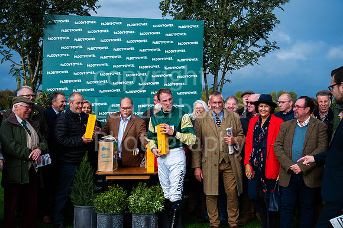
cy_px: 114
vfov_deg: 31.2
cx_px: 172
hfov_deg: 45.5
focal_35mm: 43
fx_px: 409
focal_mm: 43
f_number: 4
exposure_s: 1/4000
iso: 500
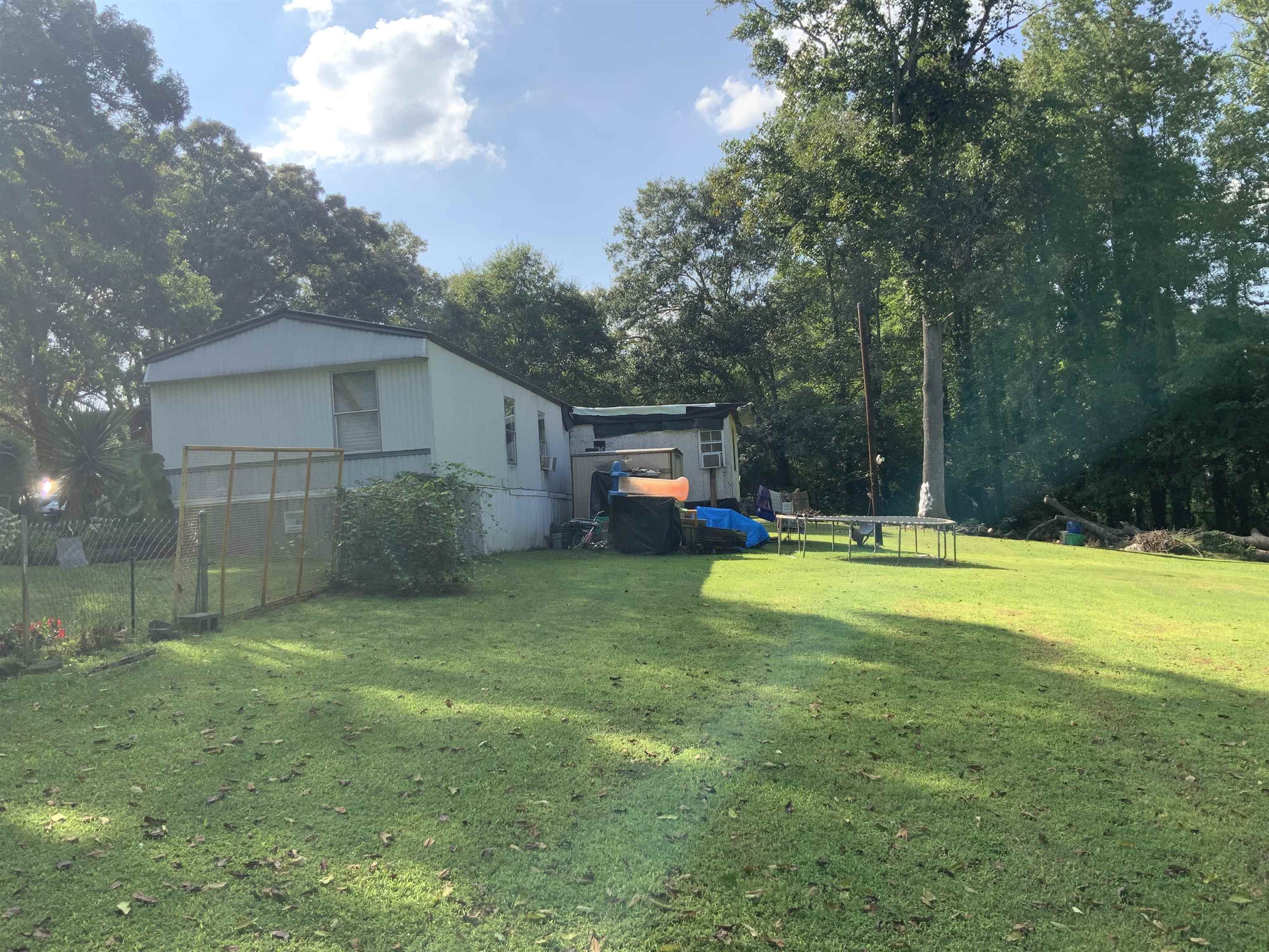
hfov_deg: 61.7
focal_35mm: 29
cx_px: 634
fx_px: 1063
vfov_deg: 48.2
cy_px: 476
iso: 16
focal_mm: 3
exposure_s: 1/749
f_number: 1.8
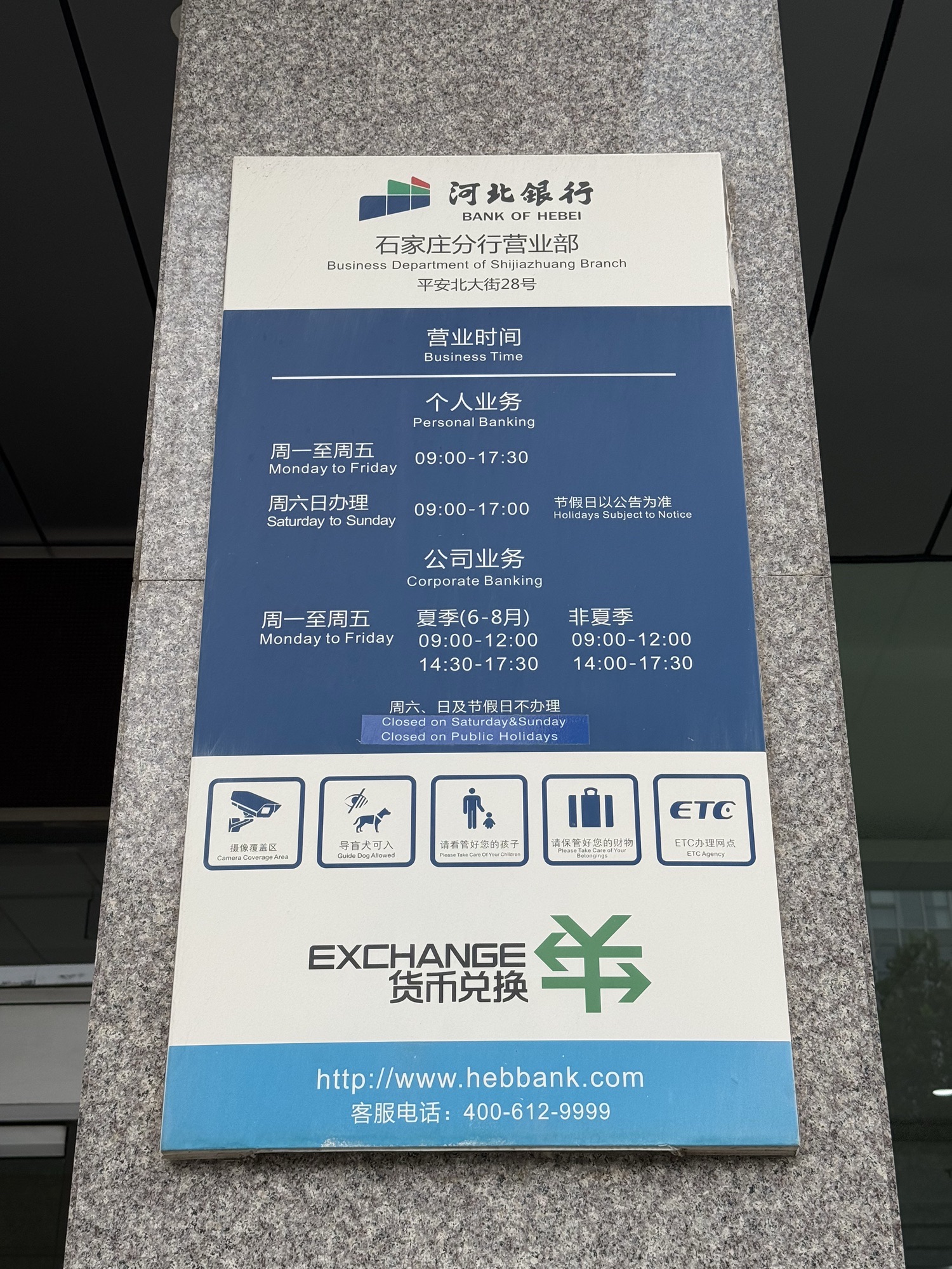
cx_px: 476
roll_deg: -1.4
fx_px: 1760
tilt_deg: +26.1
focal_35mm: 48
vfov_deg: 39.7
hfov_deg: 30.3
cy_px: 634
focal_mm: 6.76
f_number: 1.78
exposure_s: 1/778
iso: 64
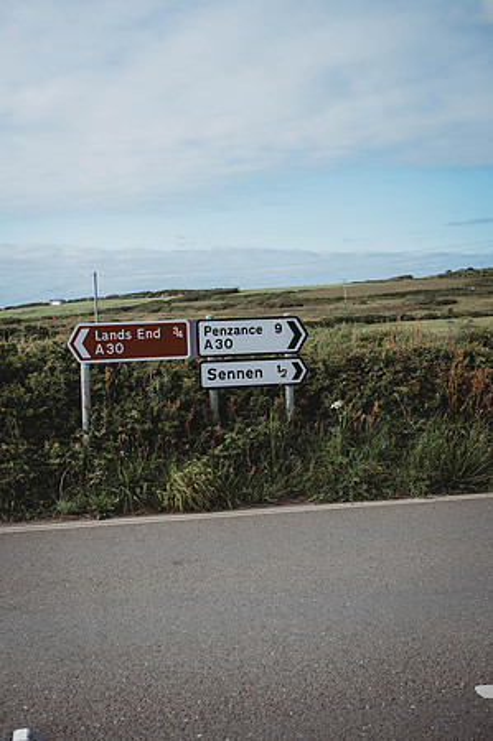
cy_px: 370
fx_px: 824
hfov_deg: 33.3
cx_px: 246
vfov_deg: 48.5
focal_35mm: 40
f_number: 4
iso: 100
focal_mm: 40
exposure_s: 1/800
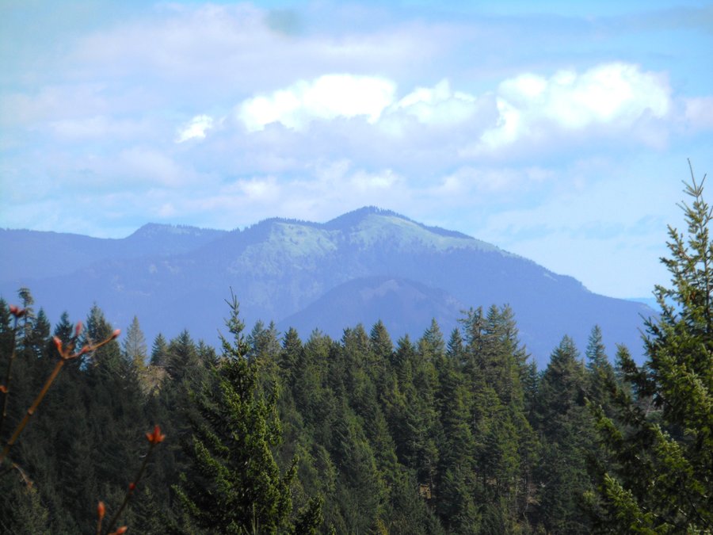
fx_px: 5149
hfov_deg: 7.9
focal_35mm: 250
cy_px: 268
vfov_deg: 5.9
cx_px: 356
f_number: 5.8
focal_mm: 45
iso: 80
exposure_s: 1/640
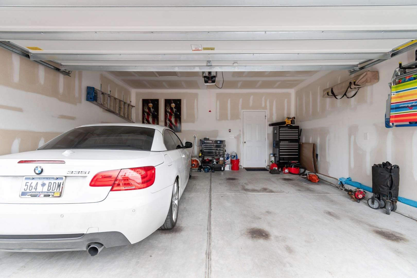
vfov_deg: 77.3
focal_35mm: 15
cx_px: 208
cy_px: 139
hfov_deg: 100.4
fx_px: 174
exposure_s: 1/50
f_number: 4.5
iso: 100
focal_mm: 10
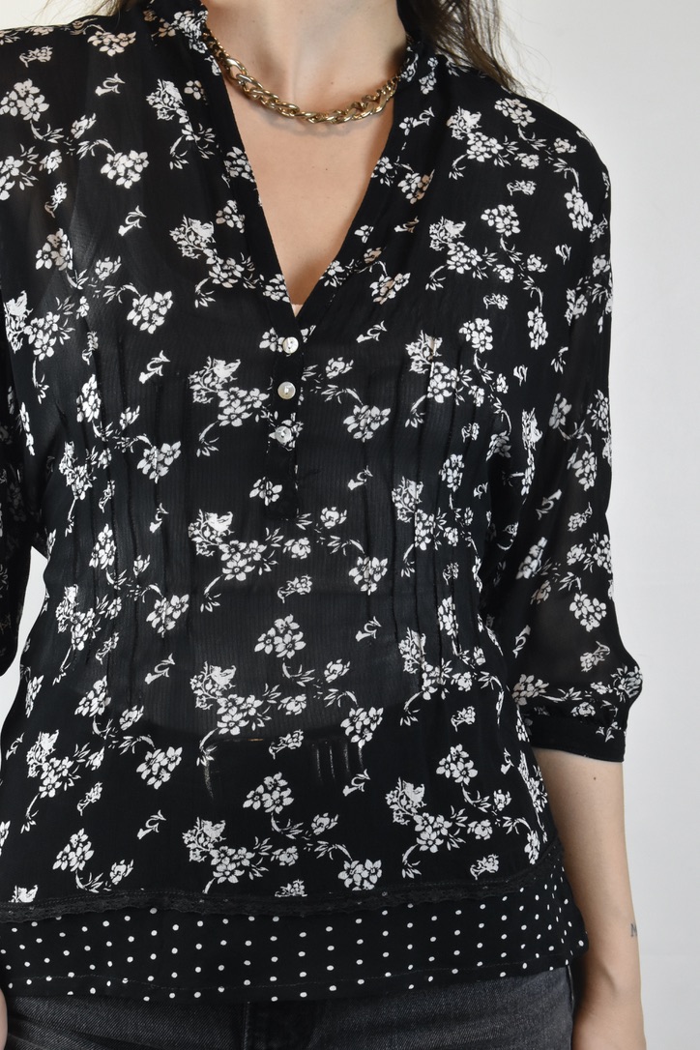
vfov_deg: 24.6
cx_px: 350
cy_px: 525
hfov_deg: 16.6
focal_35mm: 82
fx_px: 2406
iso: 1600
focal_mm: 55
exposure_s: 1/50
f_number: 16
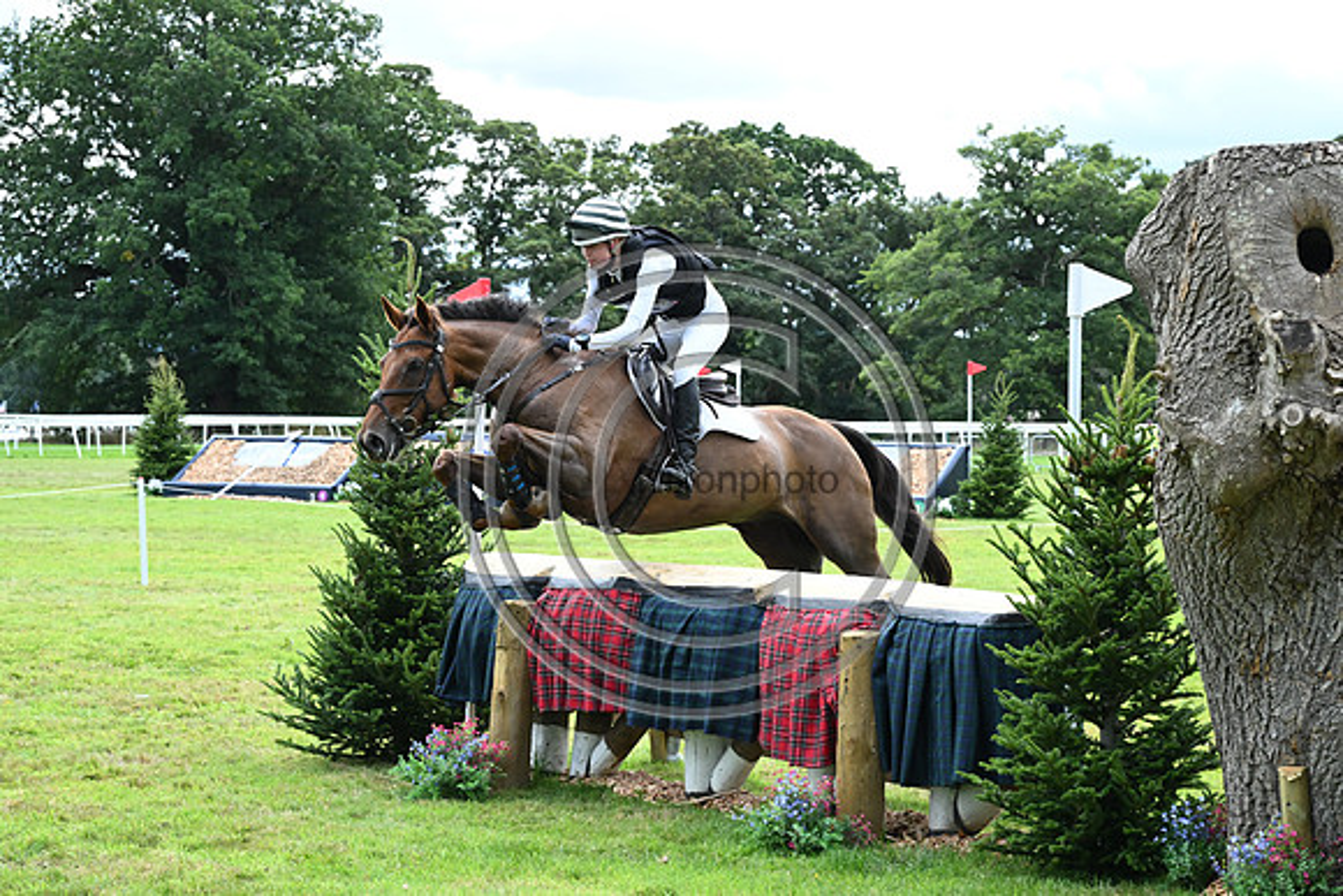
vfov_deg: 14.4
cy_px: 448
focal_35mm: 95
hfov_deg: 21.5
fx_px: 3545
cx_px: 672
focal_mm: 95
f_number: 9
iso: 2500
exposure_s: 1/1250
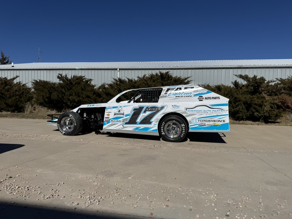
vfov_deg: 56.8
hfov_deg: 71.6
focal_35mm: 24
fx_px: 202
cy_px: 110
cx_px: 146
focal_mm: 6.76
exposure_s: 1/15152
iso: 64
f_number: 1.78
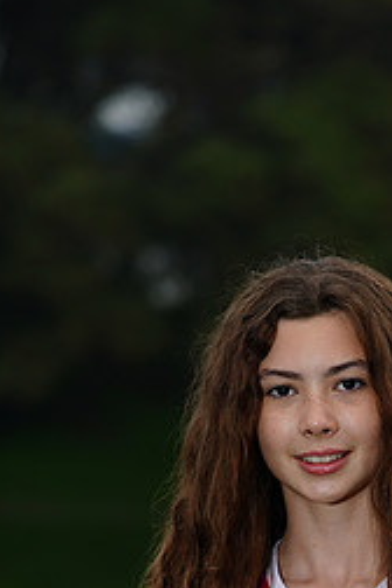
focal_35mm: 386
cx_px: 390
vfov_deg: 5.3
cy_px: 651
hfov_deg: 3.6
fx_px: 6304
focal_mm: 168
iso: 200
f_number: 5.6
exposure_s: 1/250
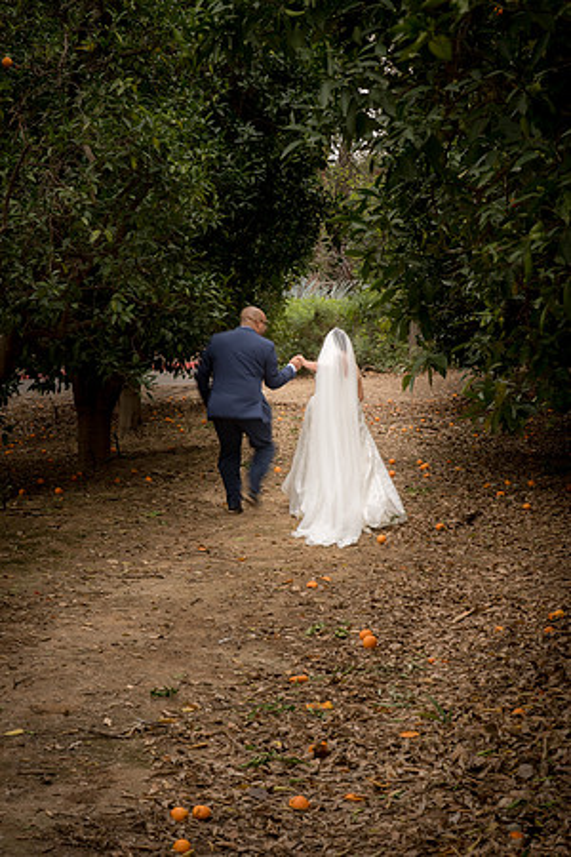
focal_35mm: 70
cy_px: 428
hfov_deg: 19.5
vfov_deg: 28.8
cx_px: 286
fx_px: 1665
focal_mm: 70
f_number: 13
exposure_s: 1/25
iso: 640
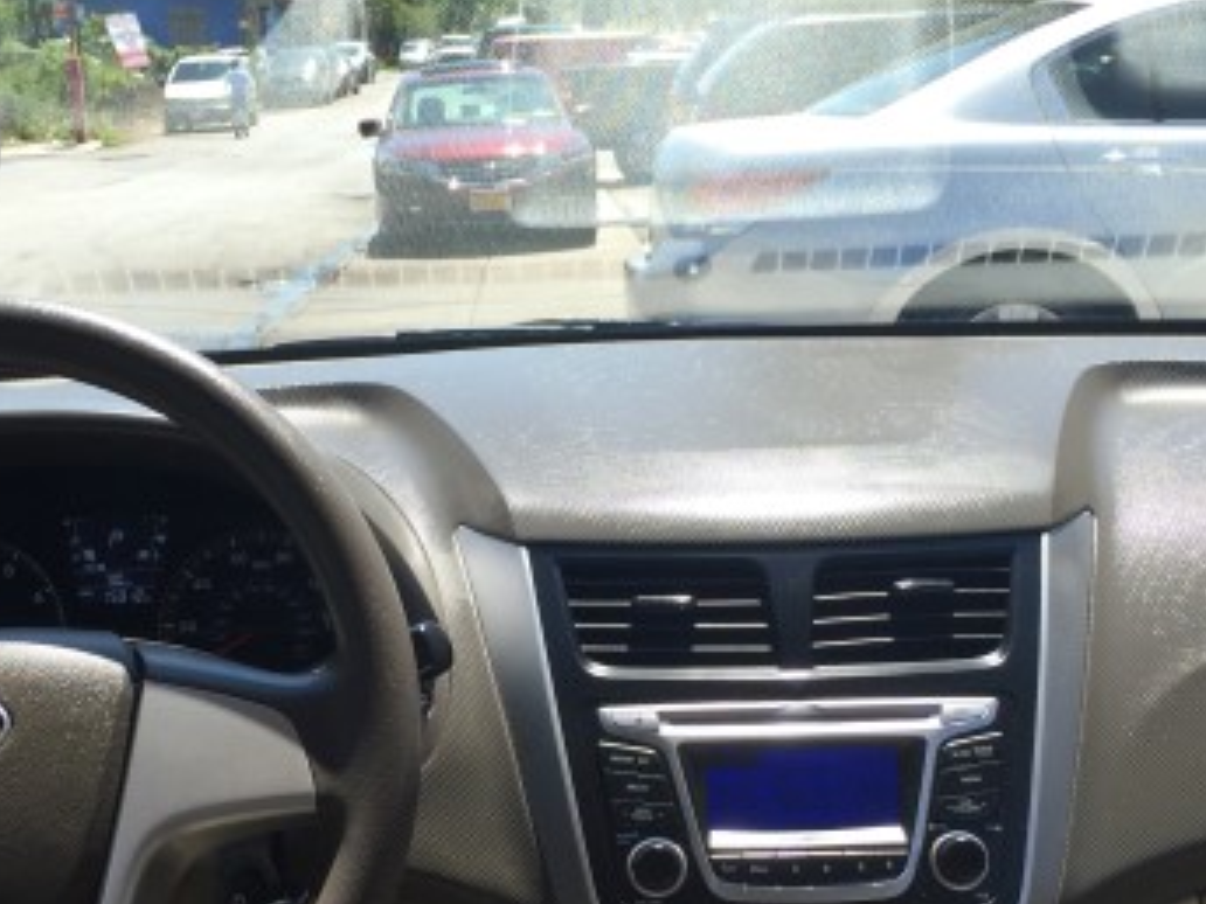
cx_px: 505
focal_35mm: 54
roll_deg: +0.3
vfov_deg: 26.6
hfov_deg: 35.5
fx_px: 1881
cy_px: 690
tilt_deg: -17.8
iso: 32
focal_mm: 4.15
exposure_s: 1/542
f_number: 2.2
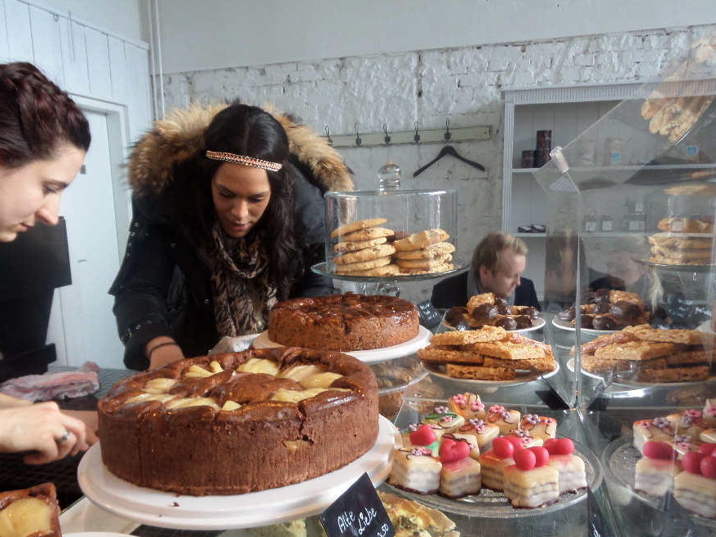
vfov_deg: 49.5
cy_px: 312
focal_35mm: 28
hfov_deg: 63.4
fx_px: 579
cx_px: 334
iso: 160
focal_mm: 4
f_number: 3.2
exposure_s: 1/30
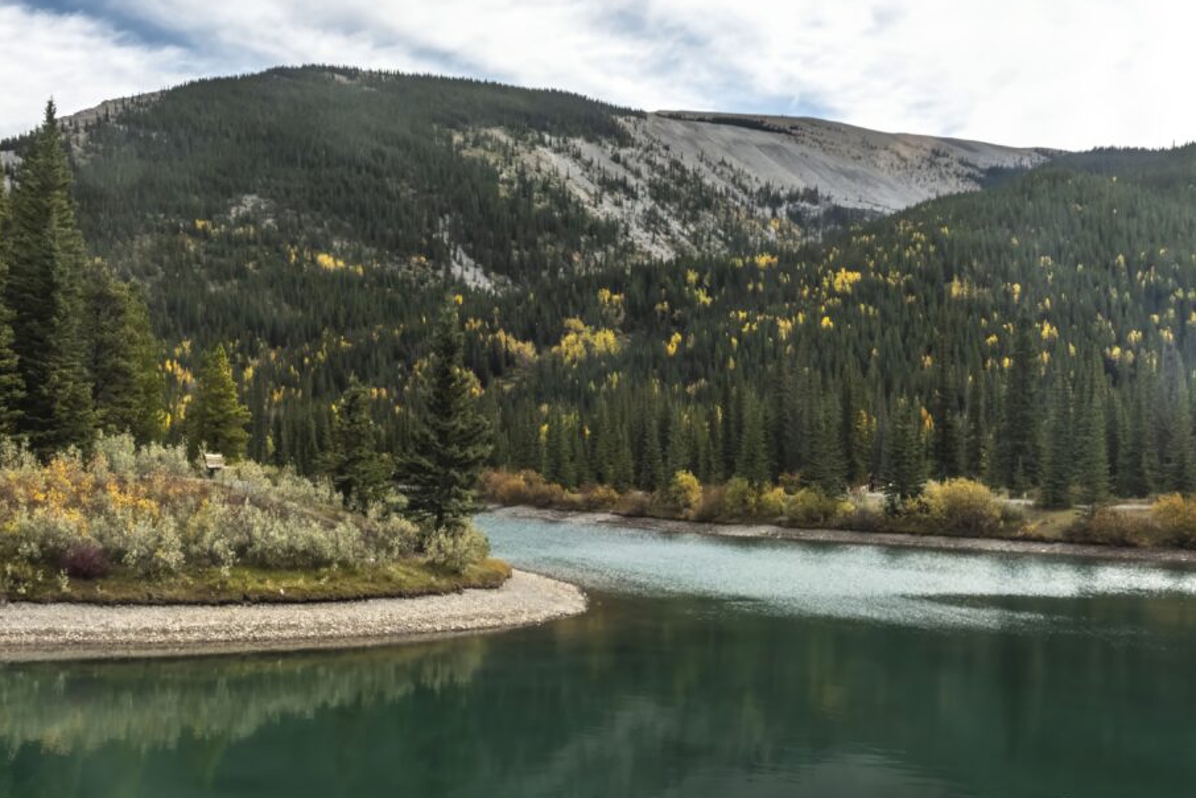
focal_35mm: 47
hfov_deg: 41.9
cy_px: 473
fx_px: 1561
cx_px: 547
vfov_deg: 28.6
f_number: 4
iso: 100
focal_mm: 7.1
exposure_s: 1/40
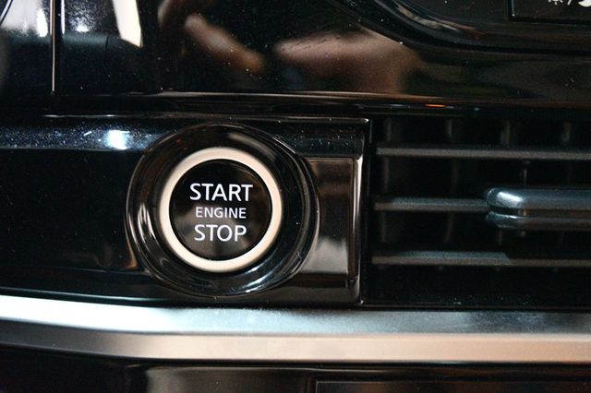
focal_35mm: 54
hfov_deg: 36.9
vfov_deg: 25.0
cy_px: 196
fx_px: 886
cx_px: 296
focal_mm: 36
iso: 12800
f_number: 5
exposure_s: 1/30
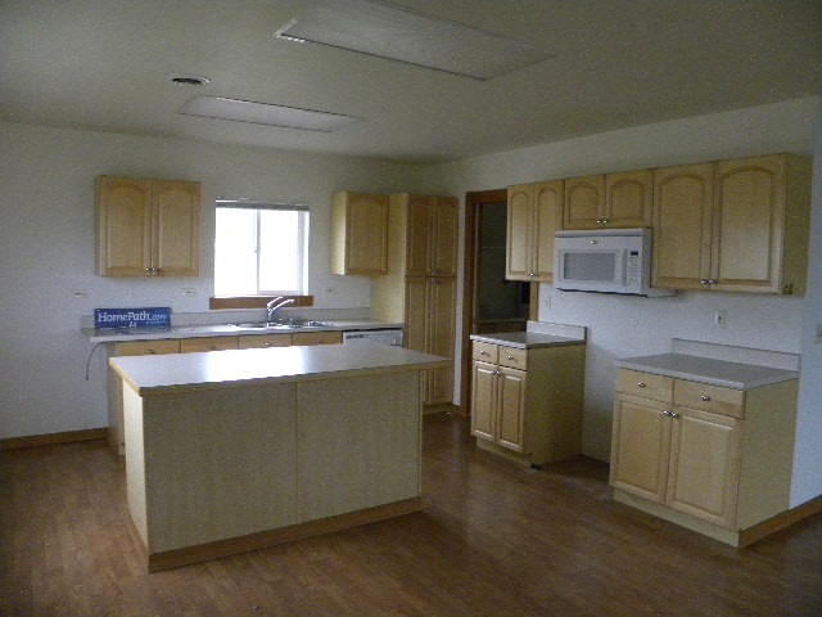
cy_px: 308
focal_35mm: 26
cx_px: 411
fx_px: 617
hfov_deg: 67.3
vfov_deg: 53.1
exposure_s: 1/55.5
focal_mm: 4.6
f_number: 2.8
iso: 400
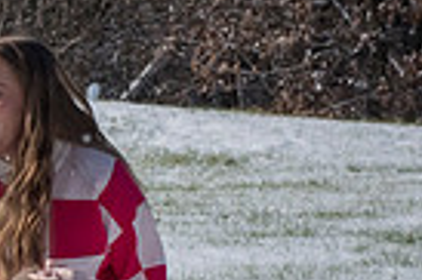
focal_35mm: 437
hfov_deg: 4.7
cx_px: -159
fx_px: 5116
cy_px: 299
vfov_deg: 3.1
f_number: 13
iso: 640
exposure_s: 1/1000
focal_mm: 80
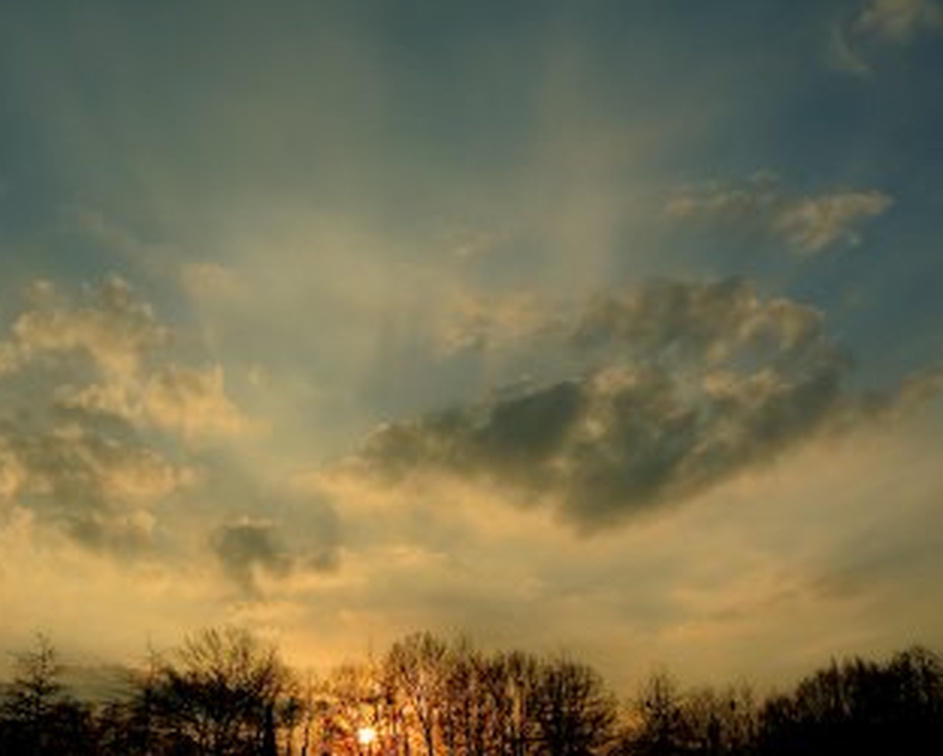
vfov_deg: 38.3
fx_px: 1089
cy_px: 361
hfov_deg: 46.5
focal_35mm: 39
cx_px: 369
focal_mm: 10
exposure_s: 1/2000
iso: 100
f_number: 3.5
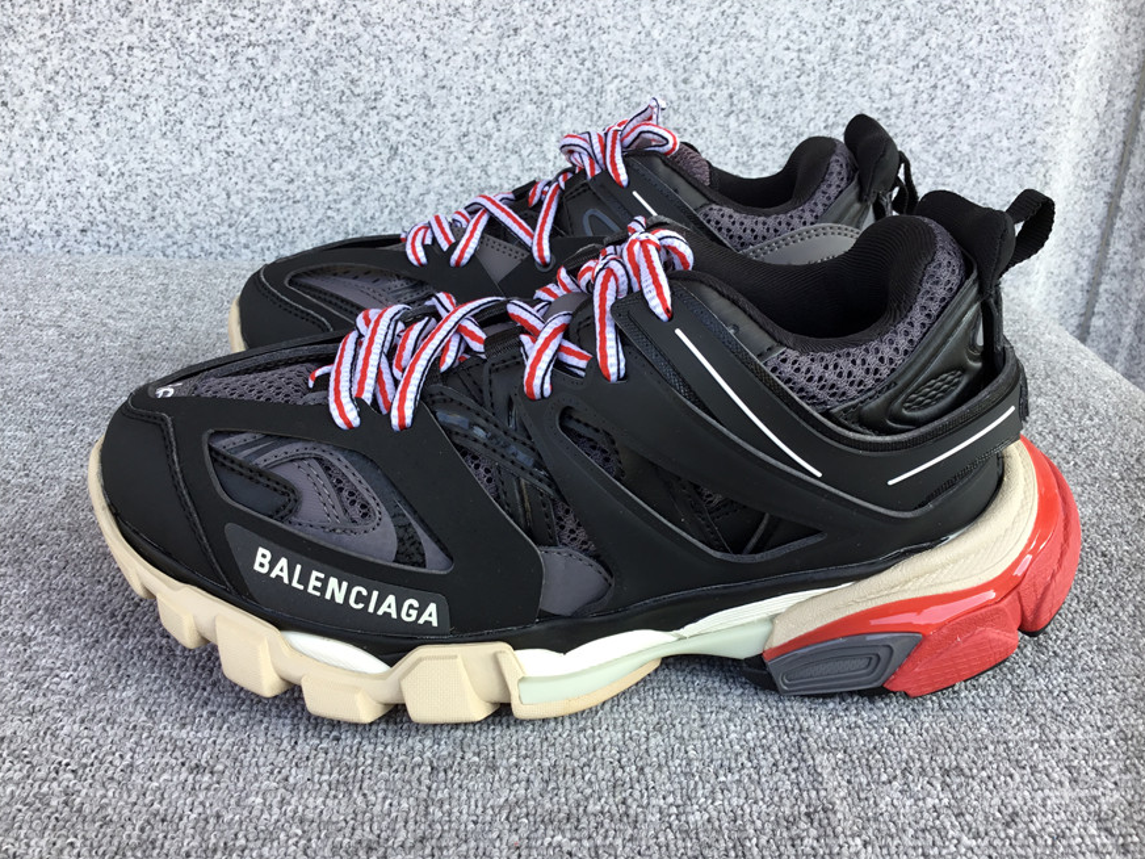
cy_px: 439
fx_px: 1058
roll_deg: -2.3
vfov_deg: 44.2
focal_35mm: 32
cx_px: 588
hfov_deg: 56.8
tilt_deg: -25.2
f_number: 2.4
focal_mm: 3.3
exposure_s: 1/106
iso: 25
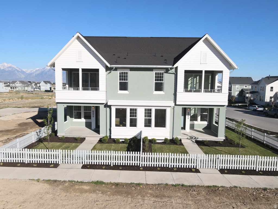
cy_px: 104
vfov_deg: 56.8
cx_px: 139
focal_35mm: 24
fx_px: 193
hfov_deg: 71.6
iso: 110
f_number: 2.8
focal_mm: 4.5
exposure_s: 1/1250
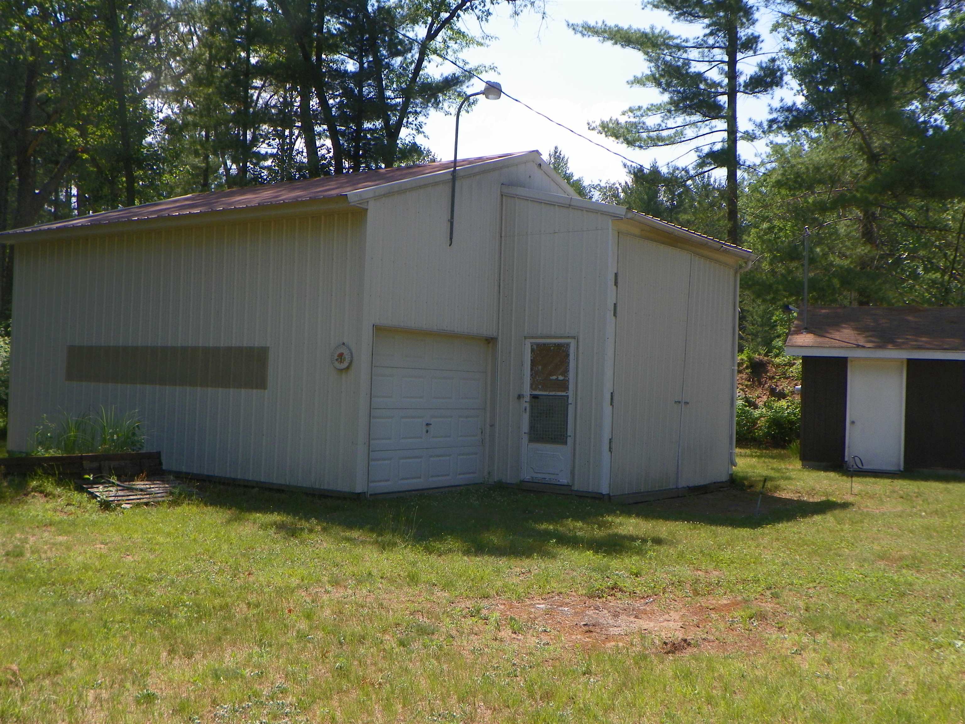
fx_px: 1031
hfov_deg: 50.1
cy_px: 362
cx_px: 482
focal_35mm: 37
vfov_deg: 38.7
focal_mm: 6.6
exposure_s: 1/250
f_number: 5
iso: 64
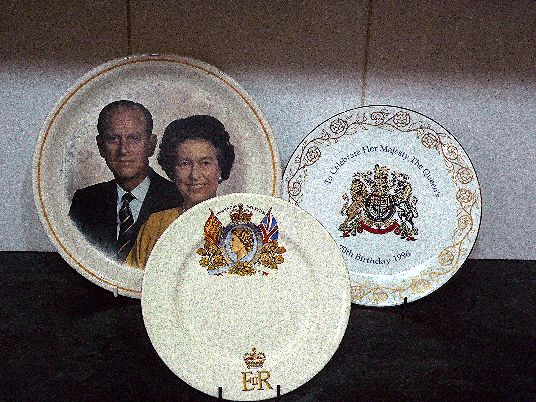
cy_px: 201
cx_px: 268
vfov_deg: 30.3
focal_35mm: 48
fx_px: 743
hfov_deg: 39.7
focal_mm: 7.9
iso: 400
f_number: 2.8
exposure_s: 1/50
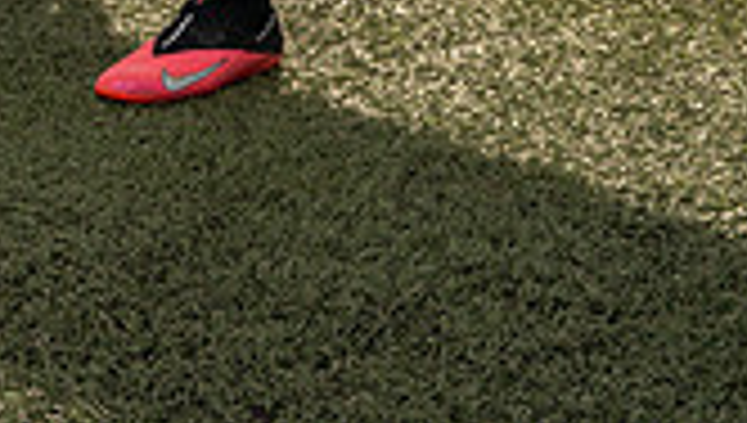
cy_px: -585
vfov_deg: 10.4
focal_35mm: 102
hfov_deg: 20.8
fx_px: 2024
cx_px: 189
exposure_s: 1/250
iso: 250
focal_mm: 36
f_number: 13
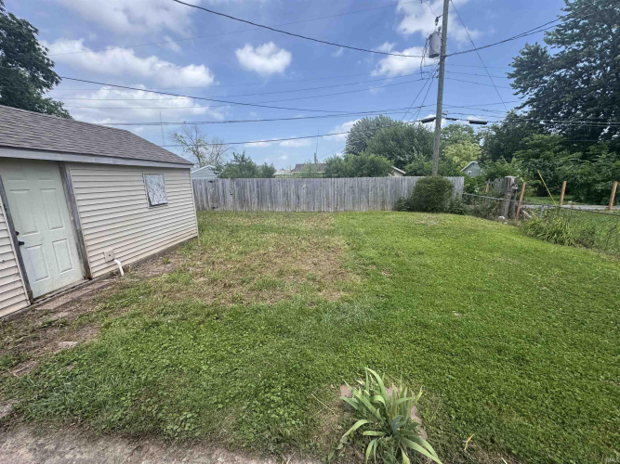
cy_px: 232
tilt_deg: -11.9
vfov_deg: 85.7
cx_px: 310
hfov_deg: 102.1
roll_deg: -0.1
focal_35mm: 14
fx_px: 251
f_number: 2.2
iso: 40
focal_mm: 2.22
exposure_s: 1/879
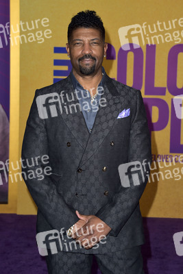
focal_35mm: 72
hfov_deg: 18.9
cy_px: 137
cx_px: 92
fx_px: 548
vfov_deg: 28.1
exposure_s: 1/250
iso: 320
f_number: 6.3
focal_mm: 72
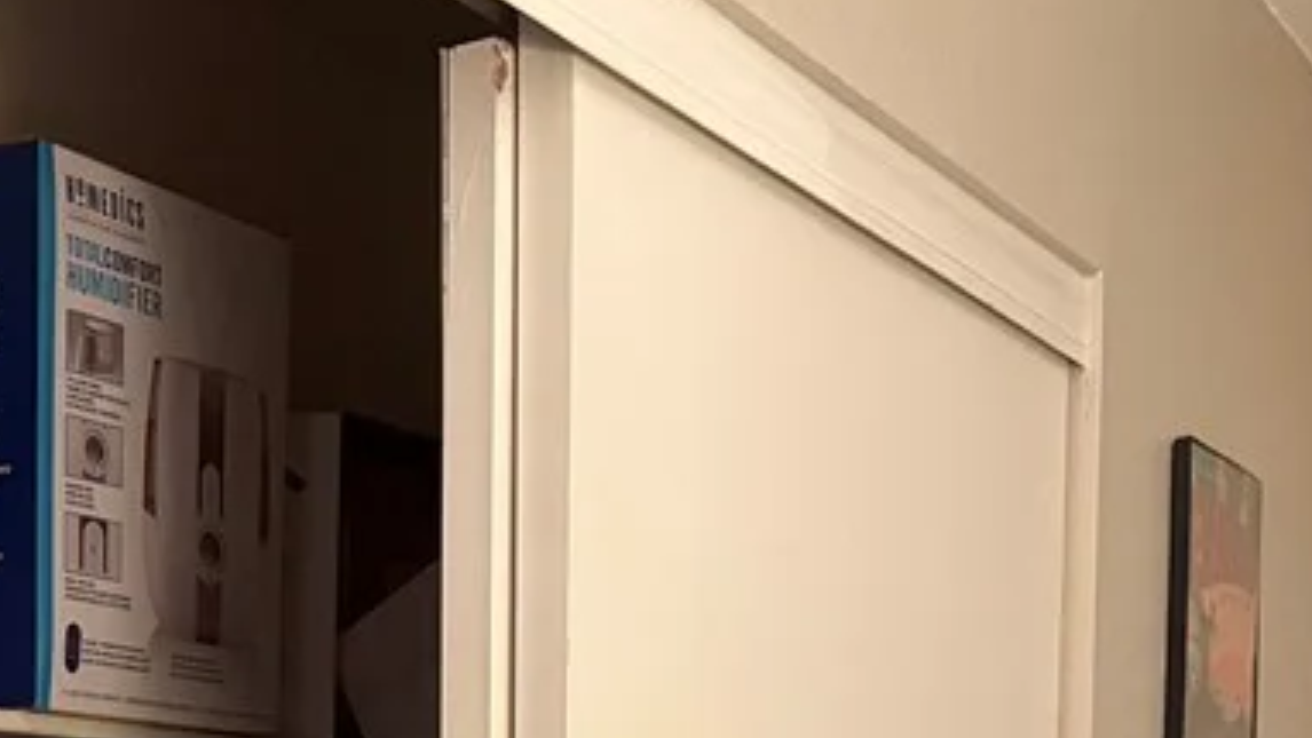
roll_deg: +0.6
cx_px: 251
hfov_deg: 29.4
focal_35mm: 70
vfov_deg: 15.5
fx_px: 2436
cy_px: 1188
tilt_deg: -5.0
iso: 800
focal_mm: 6.76
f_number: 1.78
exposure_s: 1/40
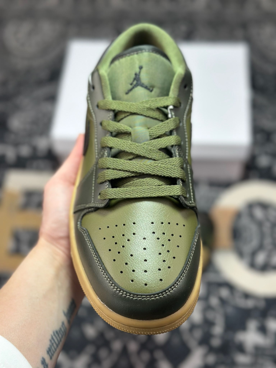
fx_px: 510
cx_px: 138
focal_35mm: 48
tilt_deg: -57.7
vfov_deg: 39.7
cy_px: 184
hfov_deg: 30.3
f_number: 1.78
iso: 80
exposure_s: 1/631
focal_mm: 6.86
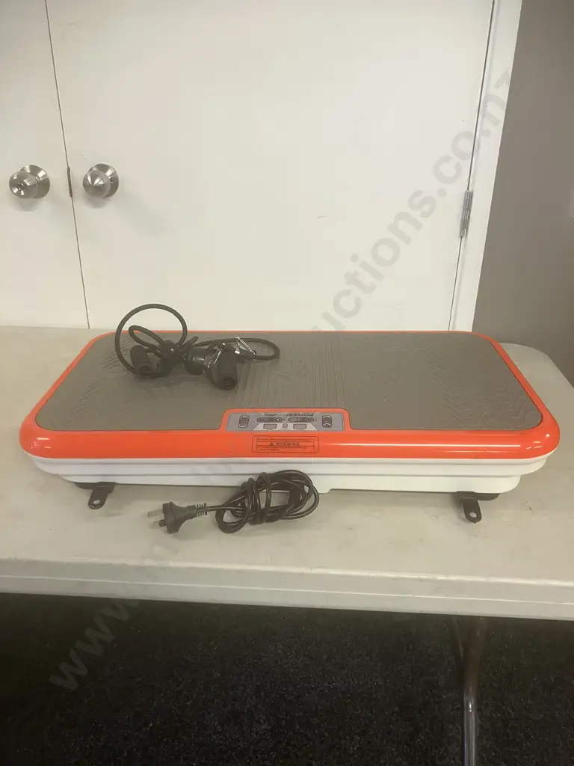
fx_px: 619
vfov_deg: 63.4
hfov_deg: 49.7
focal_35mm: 28
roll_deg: -1.2
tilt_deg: -24.2
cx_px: 287
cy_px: 383
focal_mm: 3.99
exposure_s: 1/50
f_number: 1.8
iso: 125
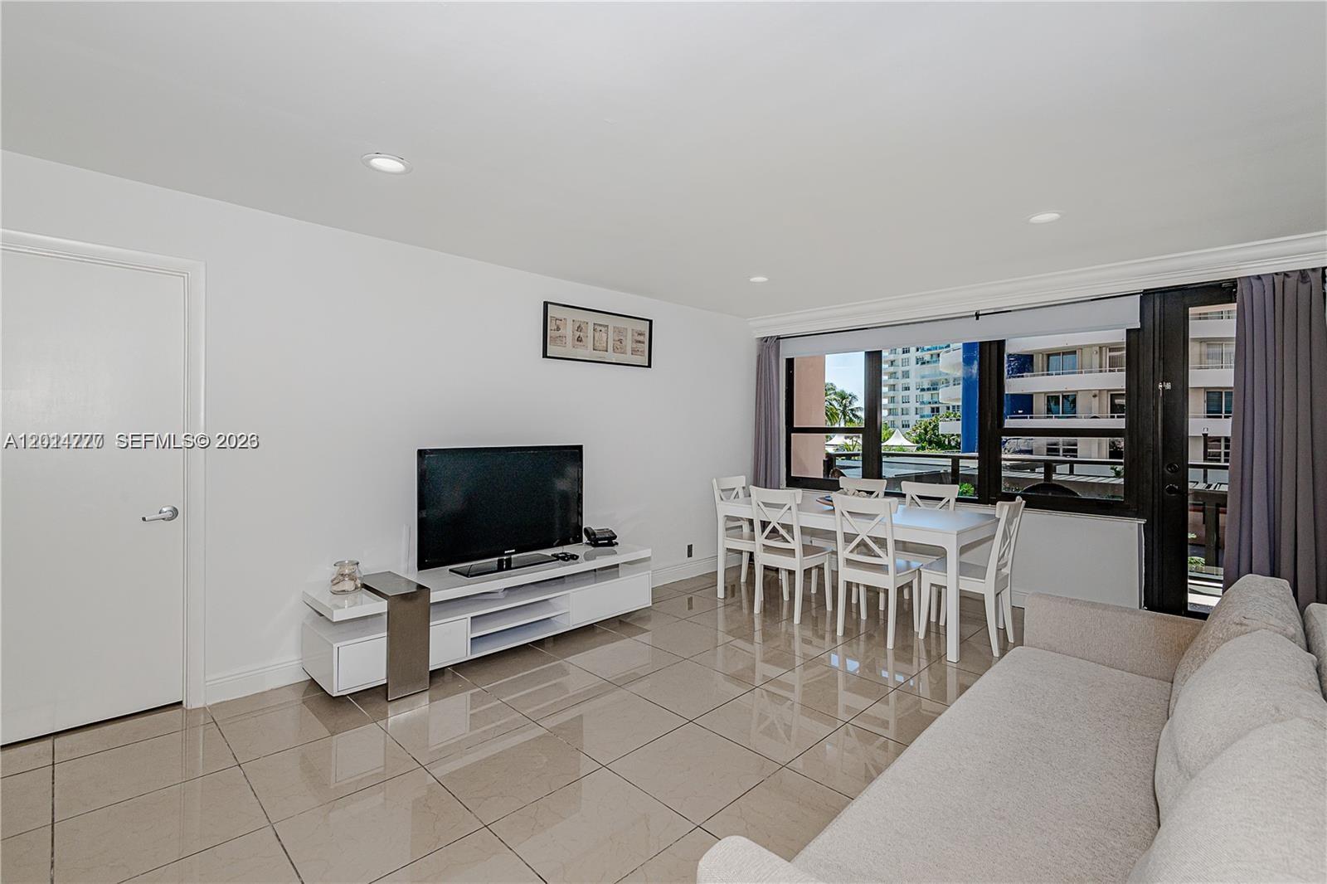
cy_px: 442
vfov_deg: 73.7
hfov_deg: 96.7
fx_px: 590
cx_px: 664
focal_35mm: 16
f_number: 8
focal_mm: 16
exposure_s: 1/200
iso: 400
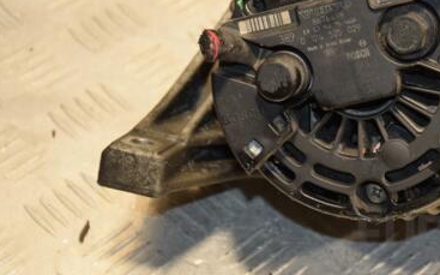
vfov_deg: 9.0
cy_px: 73
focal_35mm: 145
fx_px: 1738
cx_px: 336
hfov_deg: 14.4
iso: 800
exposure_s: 1/125
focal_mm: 58
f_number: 5
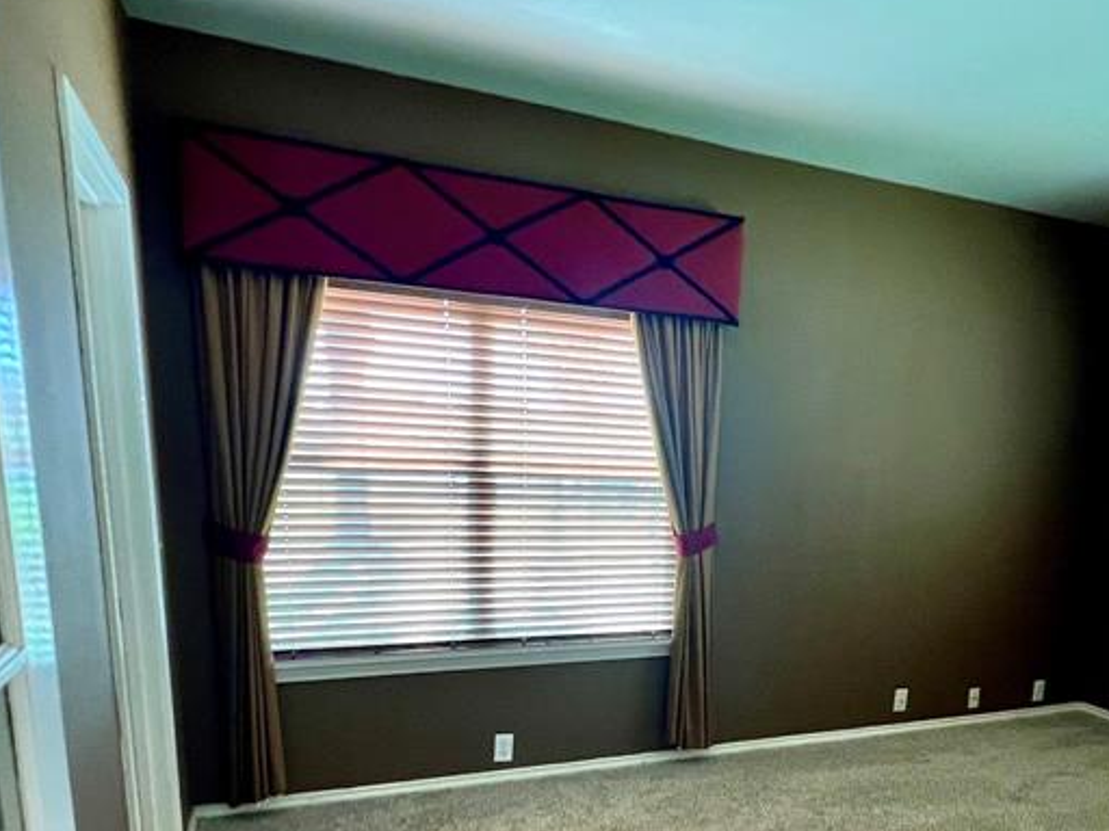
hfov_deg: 66.1
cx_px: 704
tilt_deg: -12.2
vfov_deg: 50.8
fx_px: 833
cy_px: 625
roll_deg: -2.6
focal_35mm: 26
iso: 250
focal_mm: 1.57
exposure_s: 1/60
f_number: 1.8
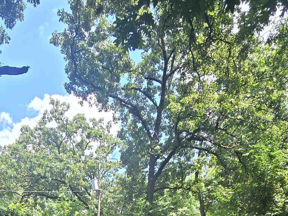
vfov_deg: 32.9
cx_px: 92
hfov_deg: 52.7
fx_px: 283
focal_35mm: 34
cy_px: 269
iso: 50
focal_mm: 2.2
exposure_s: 1/338
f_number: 2.2
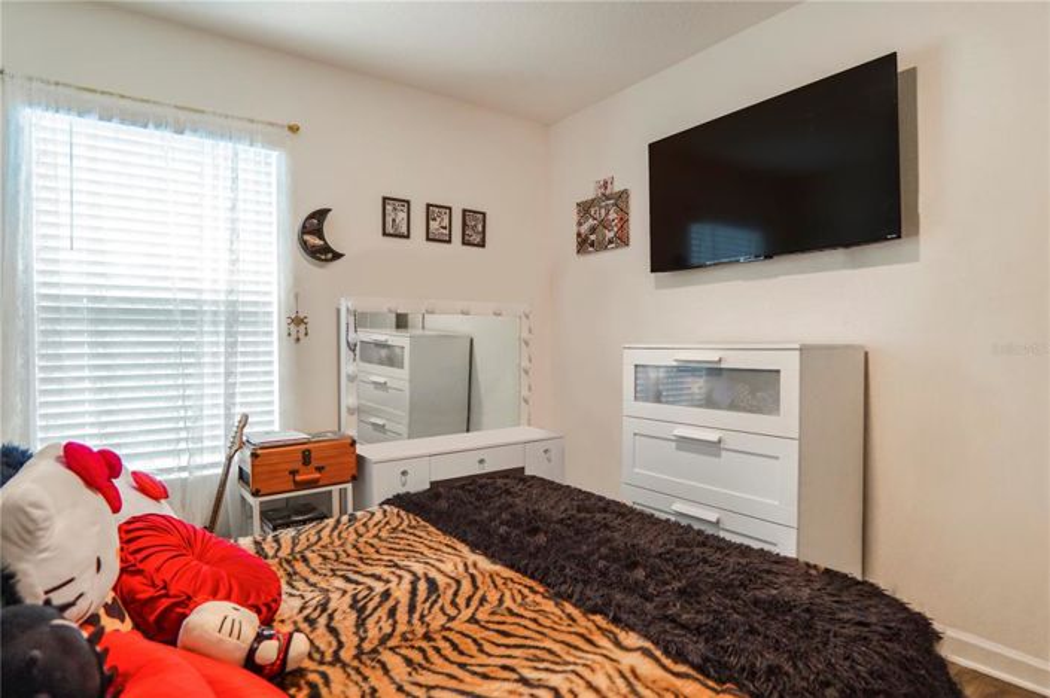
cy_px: 349
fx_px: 525
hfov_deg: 90.0
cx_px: 525
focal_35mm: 18
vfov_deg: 67.3
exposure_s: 1/30
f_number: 2
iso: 500
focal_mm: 12
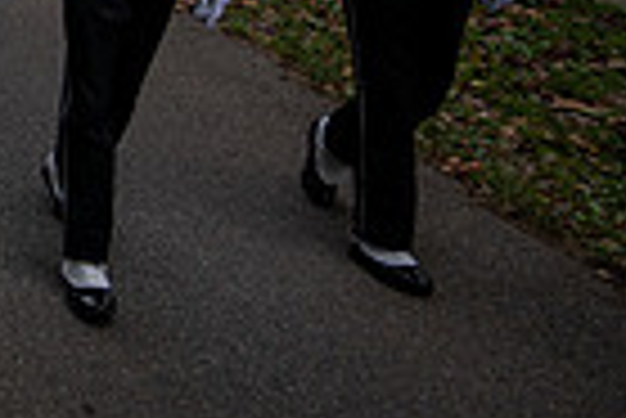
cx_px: -653
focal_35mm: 100
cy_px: -205
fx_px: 1741
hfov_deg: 15.7
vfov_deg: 13.0
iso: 100
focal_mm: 24
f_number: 4
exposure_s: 1/1000
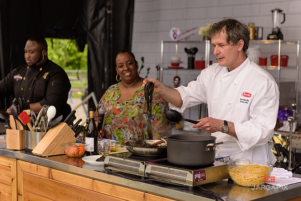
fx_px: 585
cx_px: 150
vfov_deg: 19.5
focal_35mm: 70
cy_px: 100
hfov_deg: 28.8
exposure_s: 1/1250
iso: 200
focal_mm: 70
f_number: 3.2
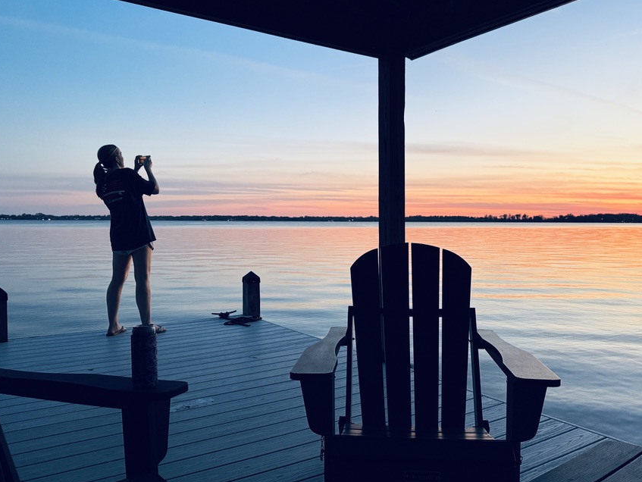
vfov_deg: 48.2
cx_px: 352
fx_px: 538
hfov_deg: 61.5
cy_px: 230
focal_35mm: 29
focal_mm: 6.76
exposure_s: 1/60
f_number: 1.78
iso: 320
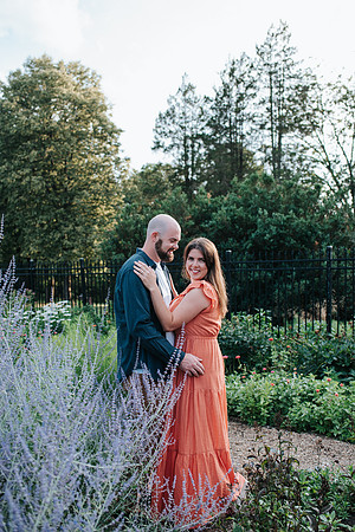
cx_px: 178
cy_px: 266
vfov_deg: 54.4
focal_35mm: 35
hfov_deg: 37.9
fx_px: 518
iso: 450
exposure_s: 1/1250
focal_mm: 35
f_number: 2.8
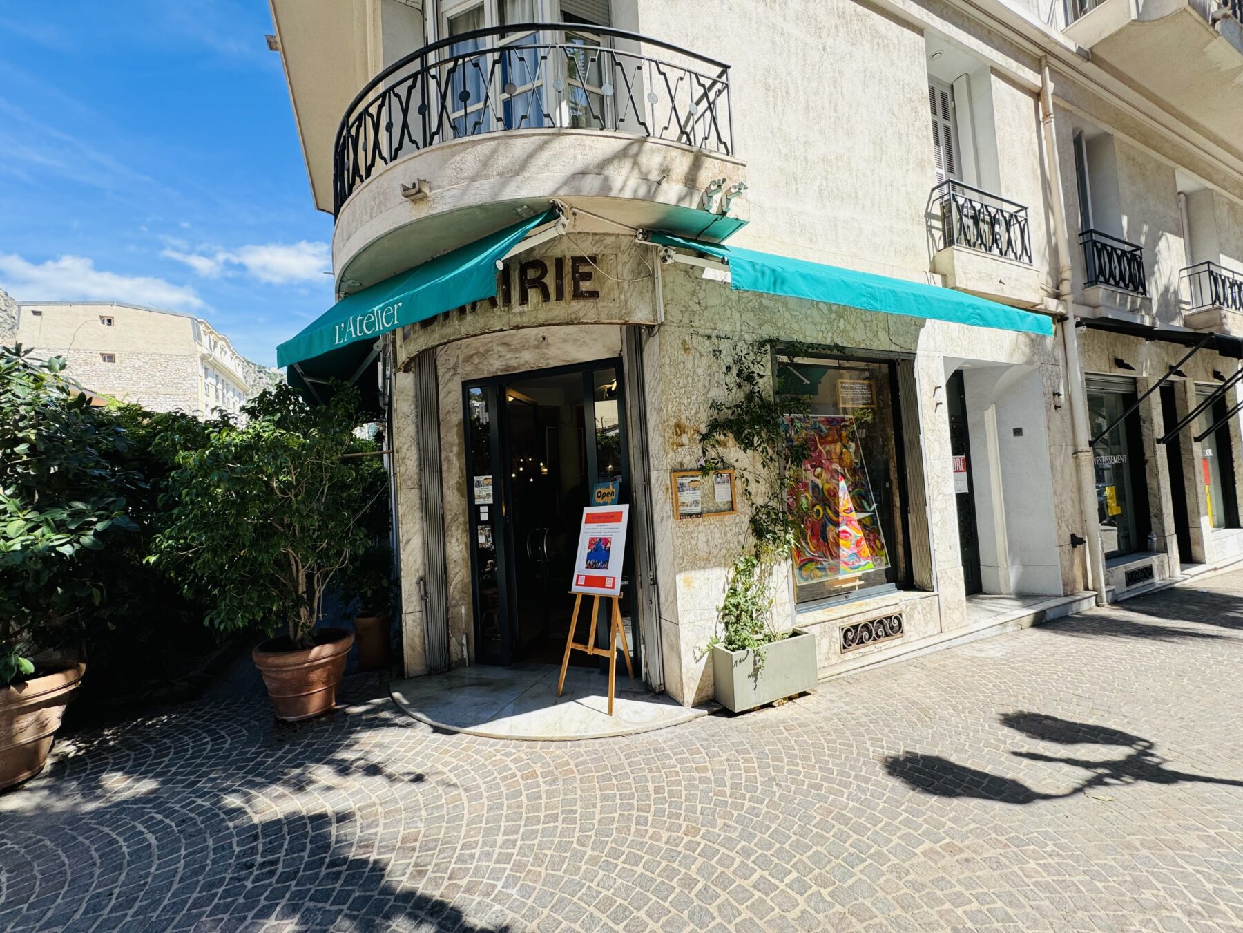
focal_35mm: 14
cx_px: 622
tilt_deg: +5.0
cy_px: 466
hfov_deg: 102.1
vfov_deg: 85.7
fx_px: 503
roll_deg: +4.3
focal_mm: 2.22
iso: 40
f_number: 2.2
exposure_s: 1/397
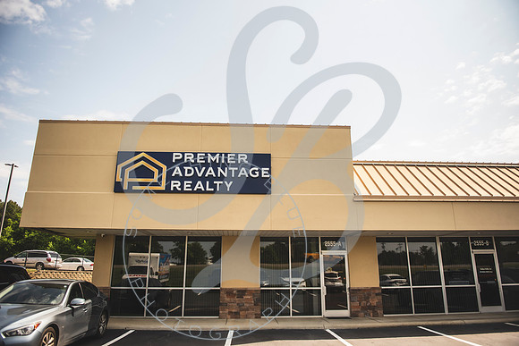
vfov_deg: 52.9
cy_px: 173
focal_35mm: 24
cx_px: 260
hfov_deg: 73.4
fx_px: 348
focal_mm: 24
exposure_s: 1/1600
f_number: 2.8
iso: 100
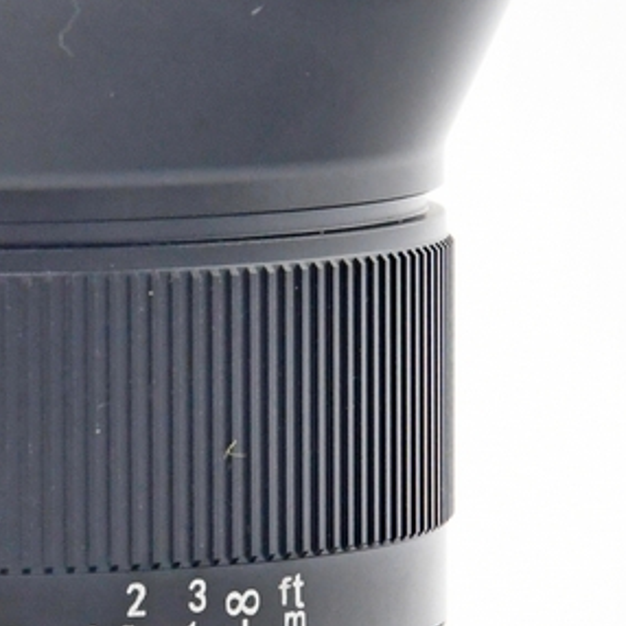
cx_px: -11
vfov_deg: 3.3
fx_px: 10926
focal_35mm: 534
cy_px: 344
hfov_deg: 3.3
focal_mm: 80
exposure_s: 1/125
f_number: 8
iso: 1250
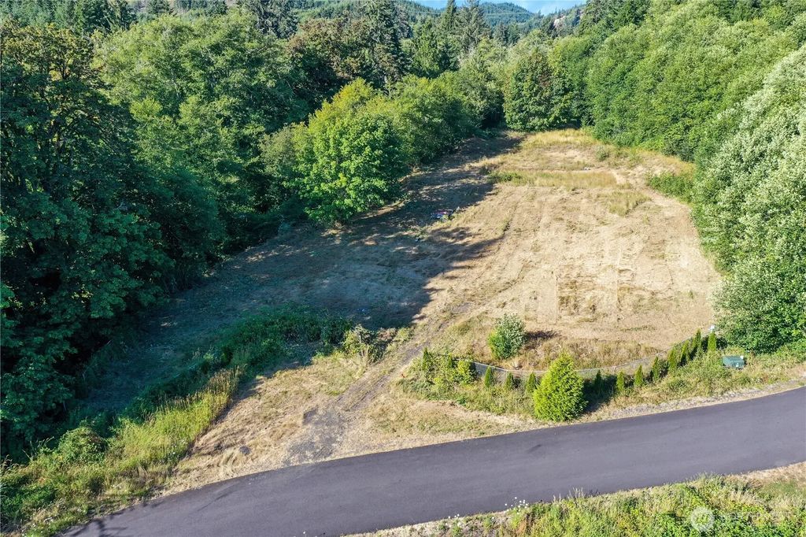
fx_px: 627
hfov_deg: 65.5
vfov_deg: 46.4
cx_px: 403
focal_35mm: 28
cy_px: 268
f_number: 5
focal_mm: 10.26
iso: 100
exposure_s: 1/240
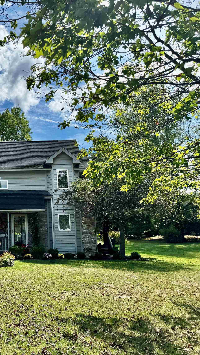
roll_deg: -0.2
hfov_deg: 31.1
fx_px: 330
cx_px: -2
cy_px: 177
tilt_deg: +8.6
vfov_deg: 56.6
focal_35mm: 35
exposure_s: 1/7092
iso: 80
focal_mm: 6.76
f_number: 1.78
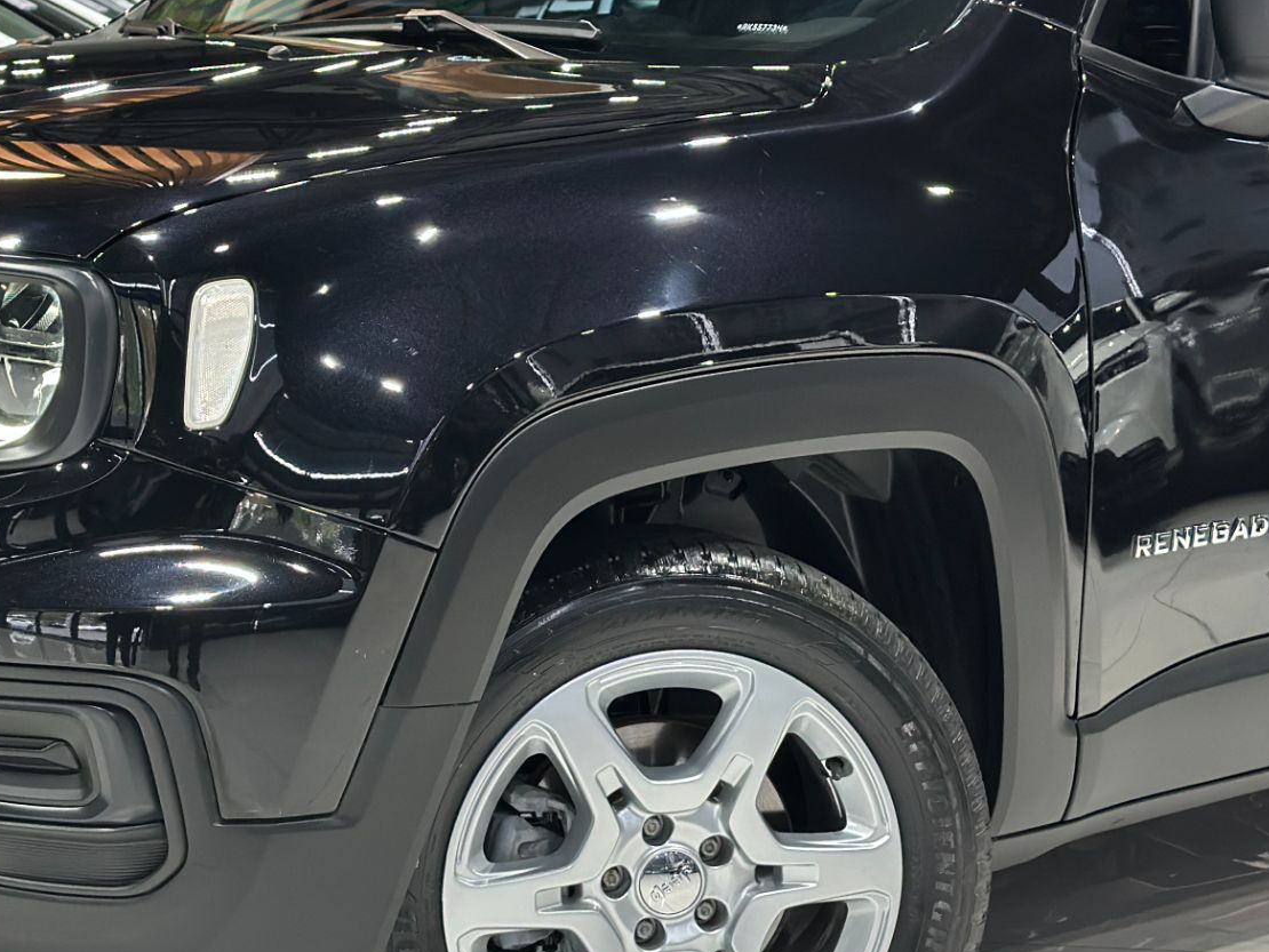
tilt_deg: -11.3
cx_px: 297
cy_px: 619
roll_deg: -1.2
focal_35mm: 83
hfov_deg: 23.3
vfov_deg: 17.7
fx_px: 3043
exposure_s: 1/60
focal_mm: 6.86
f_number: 1.78
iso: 200
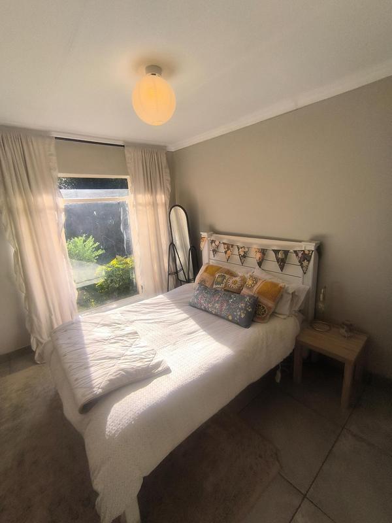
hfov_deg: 78.1
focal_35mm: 16
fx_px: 242
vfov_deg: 94.5
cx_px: 196
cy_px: 262
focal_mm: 1.65
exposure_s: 1/590
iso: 50
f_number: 2.2
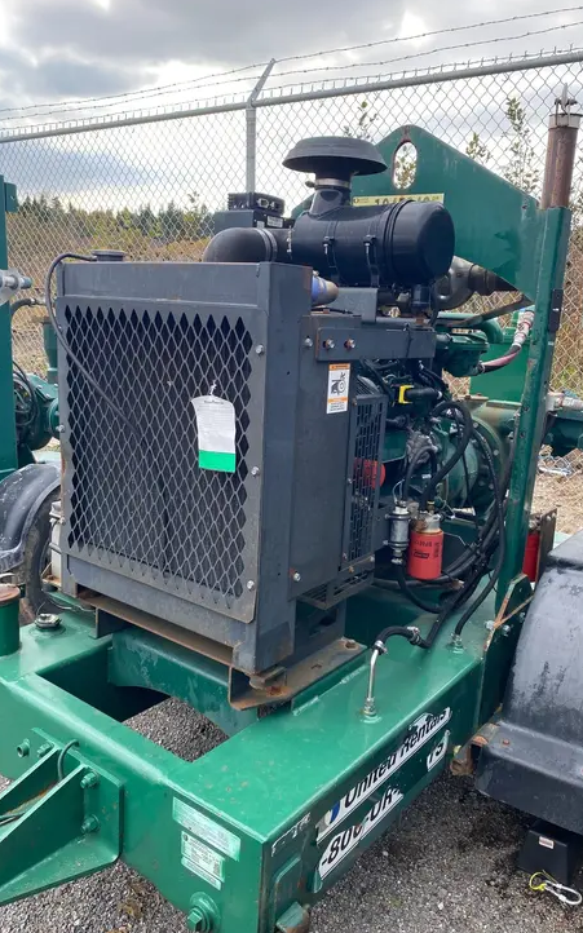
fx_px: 712
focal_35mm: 28
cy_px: 467
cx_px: 301
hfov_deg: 44.5
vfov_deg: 66.5
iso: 32
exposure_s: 1/534
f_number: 1.8
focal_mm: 4.25
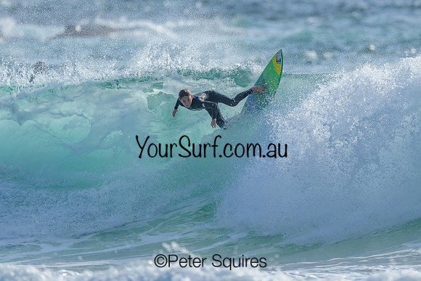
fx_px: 11608
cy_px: 121
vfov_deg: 1.4
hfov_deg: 2.1
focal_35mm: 992
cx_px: 234
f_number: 6.3
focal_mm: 800
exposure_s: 1/2000
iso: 200
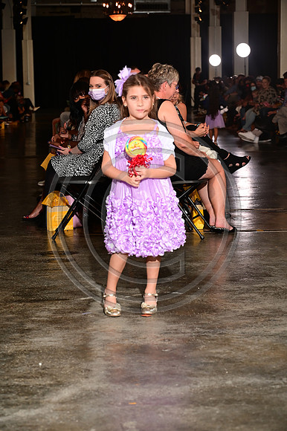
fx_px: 1101
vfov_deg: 22.2
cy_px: 216
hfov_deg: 14.8
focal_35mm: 92
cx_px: 144
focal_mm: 92
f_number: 6.3
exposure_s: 1/125
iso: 1000
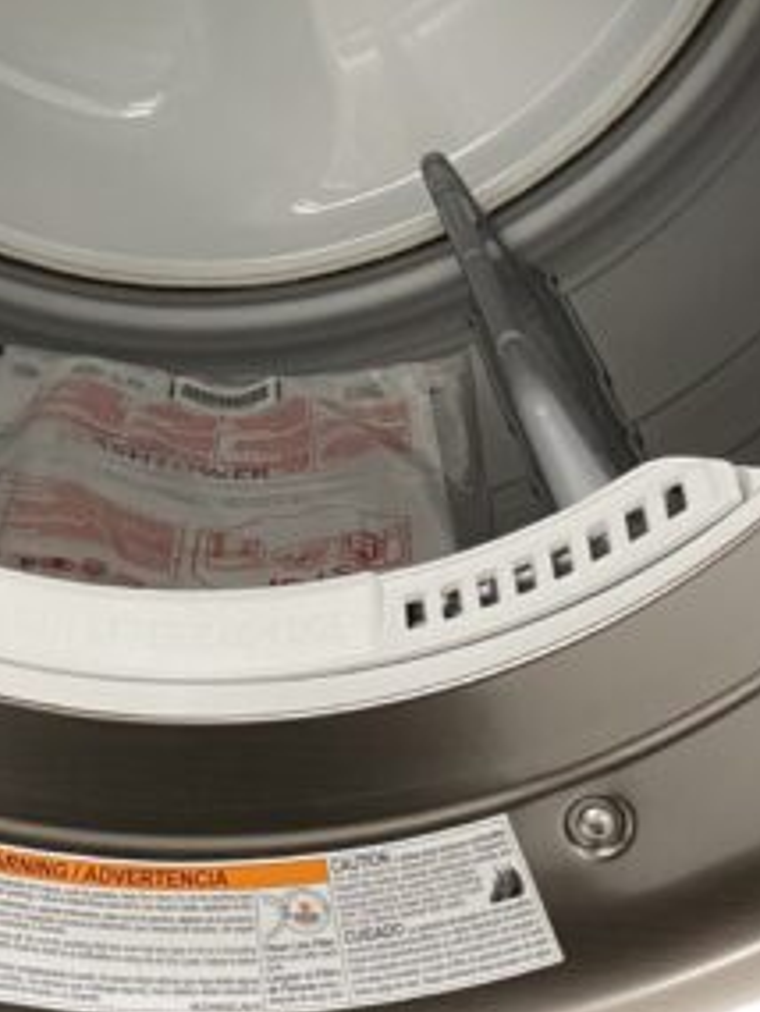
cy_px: -39
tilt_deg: -8.3
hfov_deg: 19.9
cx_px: 142
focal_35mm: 73
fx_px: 2135
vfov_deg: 25.2
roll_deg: -2.3
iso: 125
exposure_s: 1/44
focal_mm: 4.25
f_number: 1.8
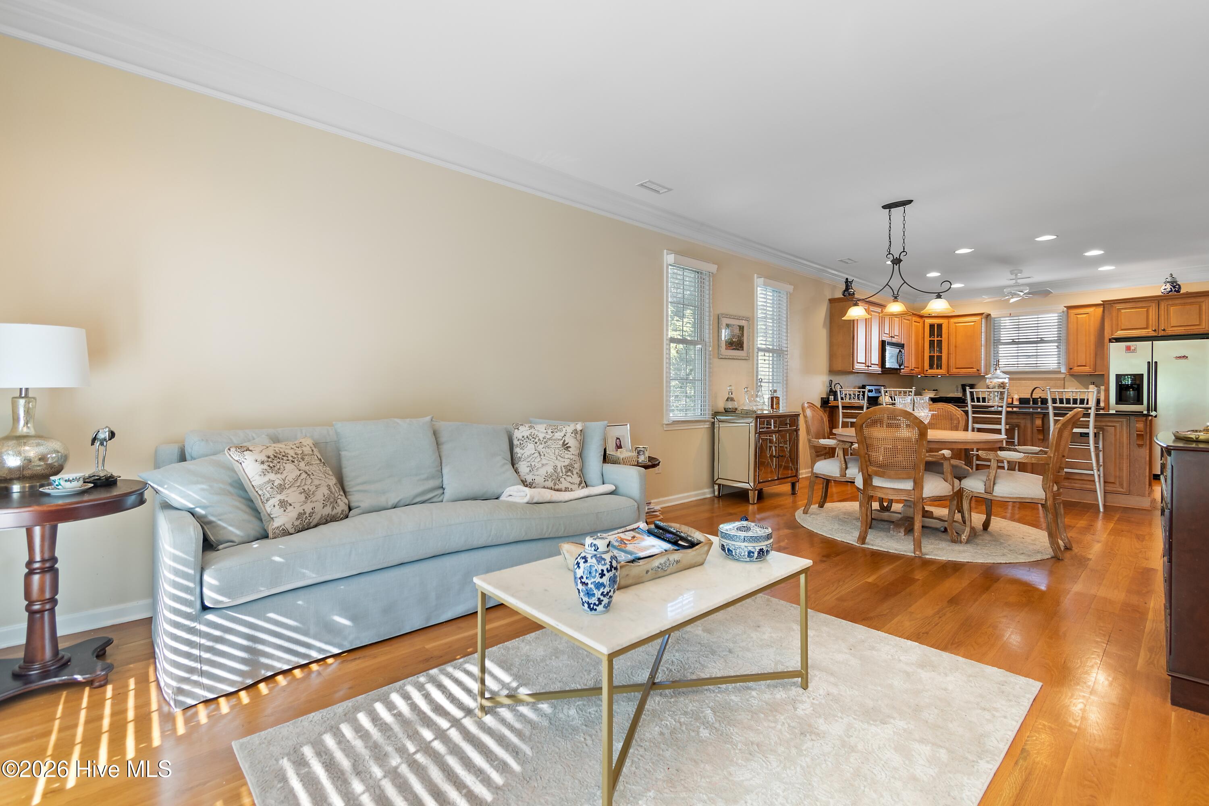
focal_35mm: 15
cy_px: 403
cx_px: 604
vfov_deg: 77.3
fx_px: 504
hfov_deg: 100.4
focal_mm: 10
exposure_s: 1/2.5
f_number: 4.5
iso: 100
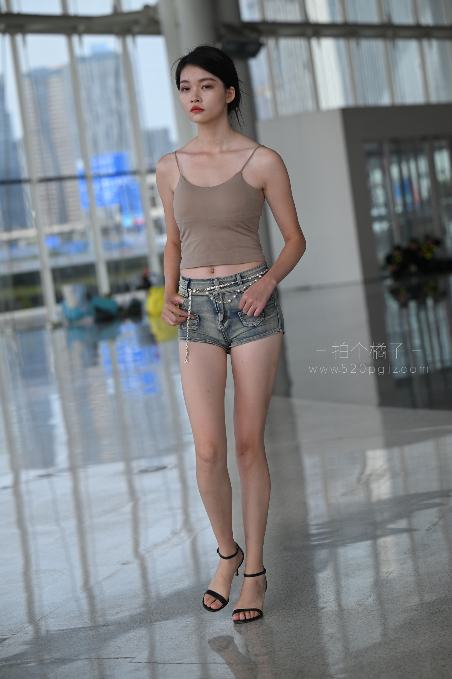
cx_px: 226
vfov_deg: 21.2
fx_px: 1808
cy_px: 340
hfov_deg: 14.3
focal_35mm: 96
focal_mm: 96
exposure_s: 1/640
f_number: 3.5
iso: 200
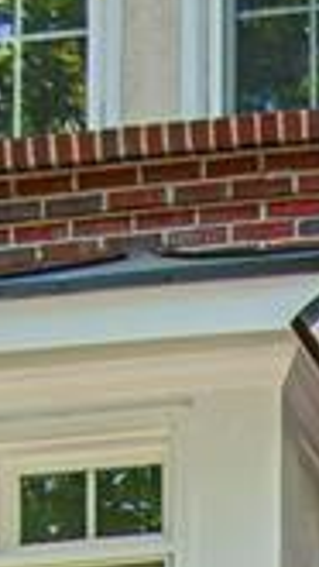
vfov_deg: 7.0
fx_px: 4384
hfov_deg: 4.1
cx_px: 761
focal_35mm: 292
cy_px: 1265
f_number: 8
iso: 800
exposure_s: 1/250
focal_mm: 40
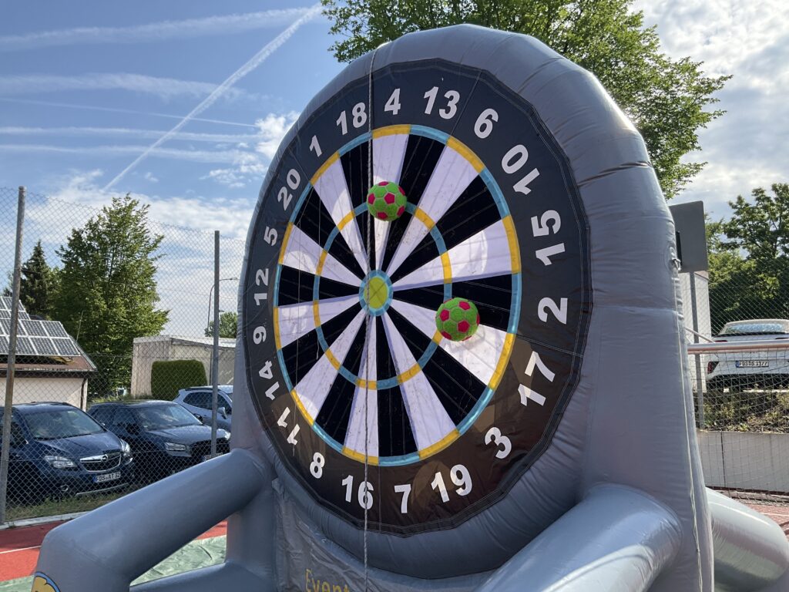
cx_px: 394
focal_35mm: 29
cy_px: 296
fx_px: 661
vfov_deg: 48.2
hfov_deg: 61.7
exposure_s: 1/1221
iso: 16
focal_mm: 3
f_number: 1.8
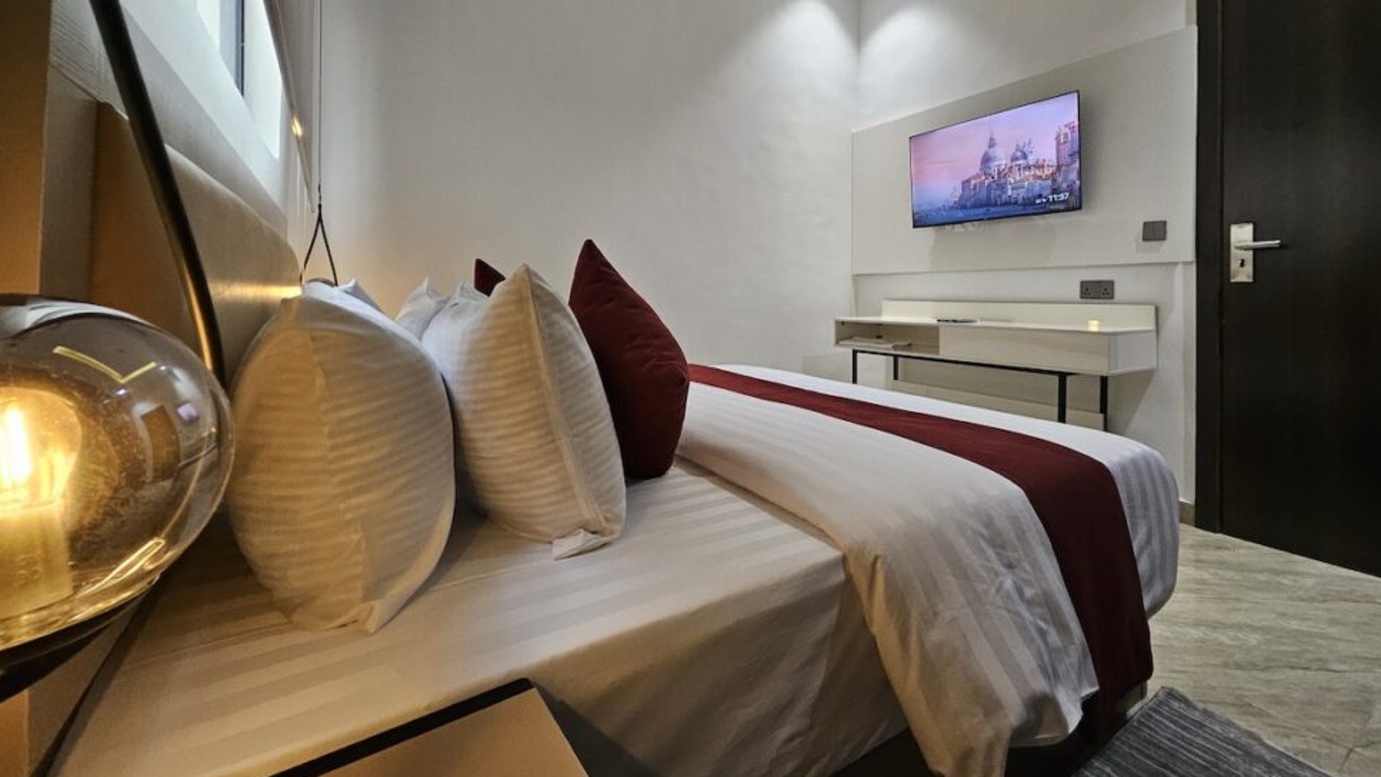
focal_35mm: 15
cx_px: 711
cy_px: 304
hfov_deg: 103.0
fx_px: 549
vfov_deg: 69.7
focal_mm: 1.74
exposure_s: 1/50
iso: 200
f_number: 2.2
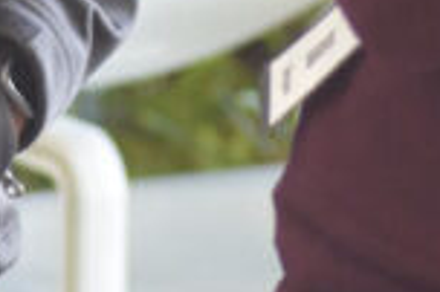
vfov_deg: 2.0
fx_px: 8241
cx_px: -38
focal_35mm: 675
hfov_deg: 3.1
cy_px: -627
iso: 1800
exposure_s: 1/125
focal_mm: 100
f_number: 2.8
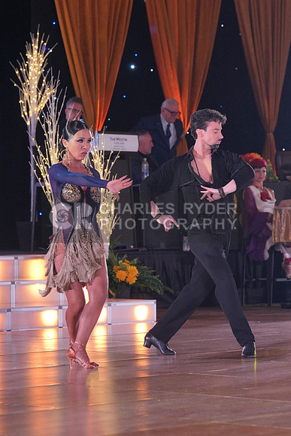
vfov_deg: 13.7
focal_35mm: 150
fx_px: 1818
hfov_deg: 9.2
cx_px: 146
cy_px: 218
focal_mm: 100
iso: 1600
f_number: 4
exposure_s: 1/400
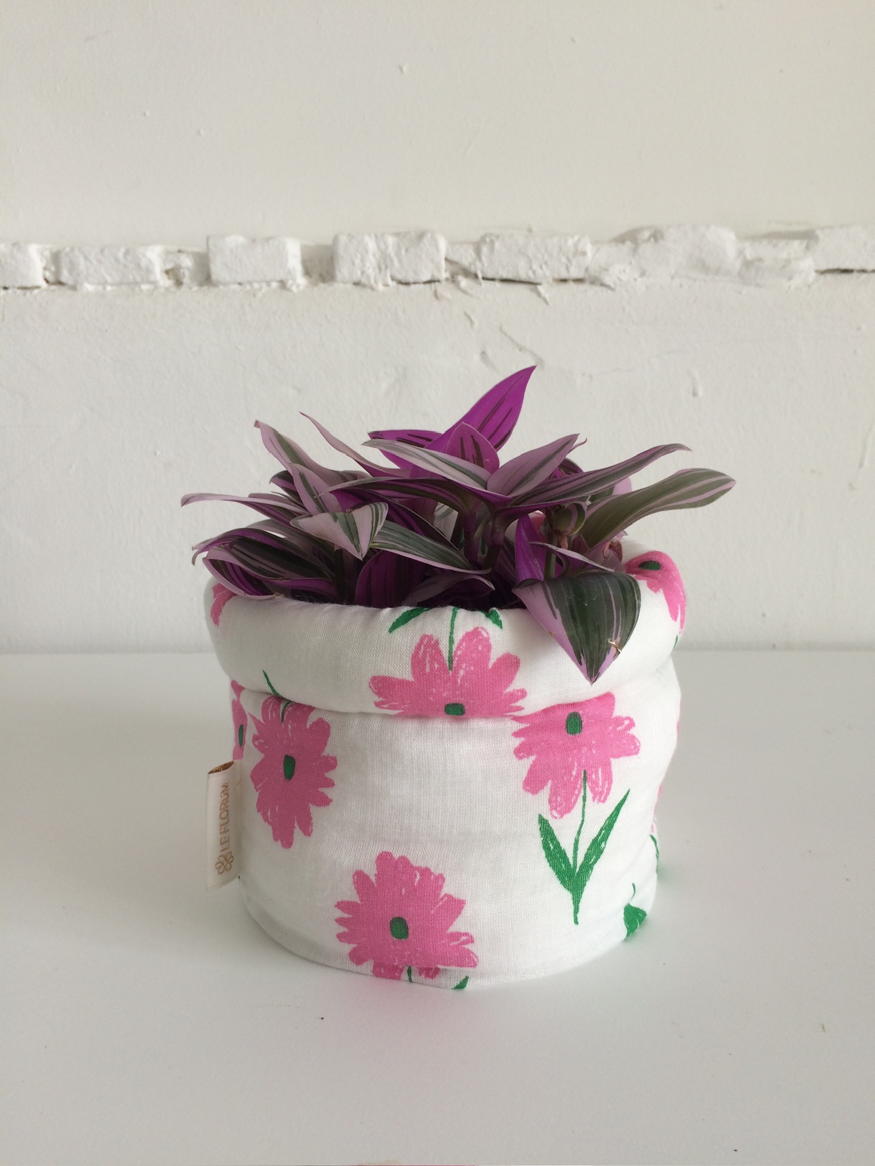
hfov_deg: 48.2
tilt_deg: -15.5
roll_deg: +2.2
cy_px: 583
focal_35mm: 29
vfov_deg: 61.7
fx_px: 977
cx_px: 438
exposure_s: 1/30
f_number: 2.2
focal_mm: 4.15
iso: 40
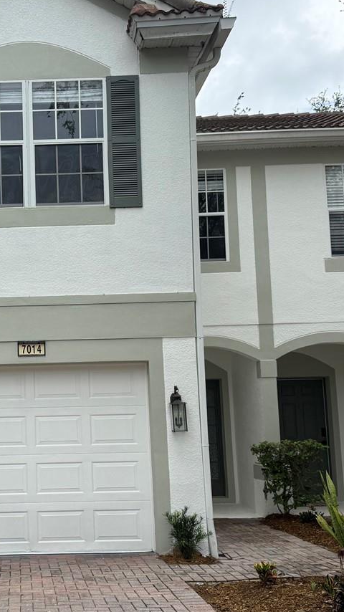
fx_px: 795
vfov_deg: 42.1
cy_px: 335
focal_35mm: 49
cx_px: 24
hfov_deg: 23.7
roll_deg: +0.9
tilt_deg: +6.7
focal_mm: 6.76
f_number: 1.78
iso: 125
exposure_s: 1/4167
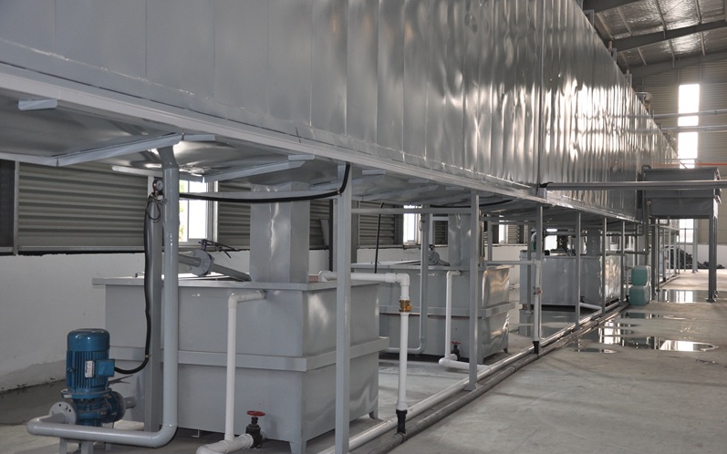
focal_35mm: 46
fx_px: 911
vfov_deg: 28.0
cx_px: 363
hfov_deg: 43.5
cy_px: 237
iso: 450
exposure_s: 1/125
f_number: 4.2
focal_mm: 30
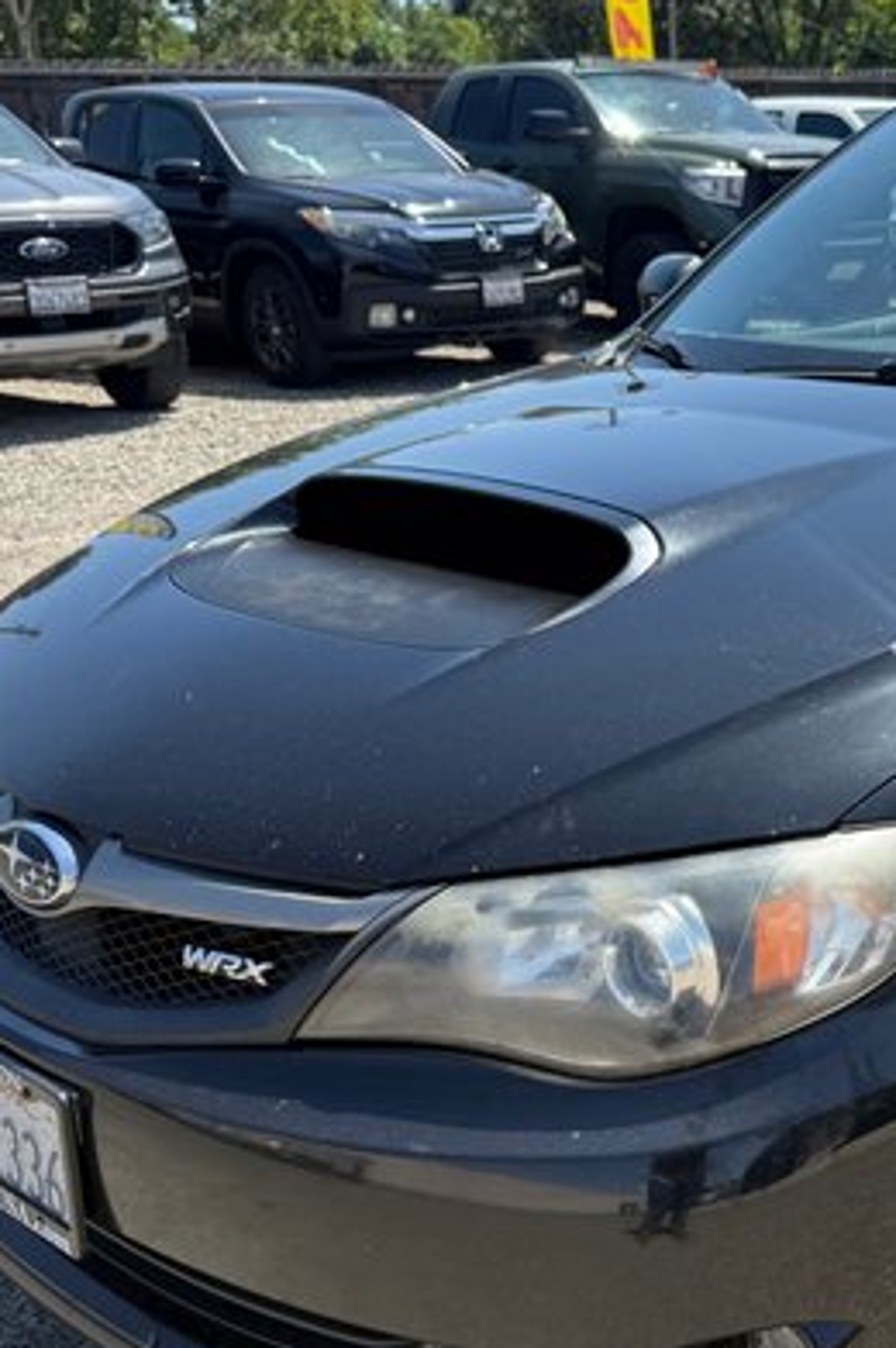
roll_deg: +0.8
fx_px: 1720
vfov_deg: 42.6
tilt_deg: -19.3
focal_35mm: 46
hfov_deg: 27.6
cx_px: 882
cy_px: 786
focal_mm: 6.76
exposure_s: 1/2299
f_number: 1.78
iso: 80
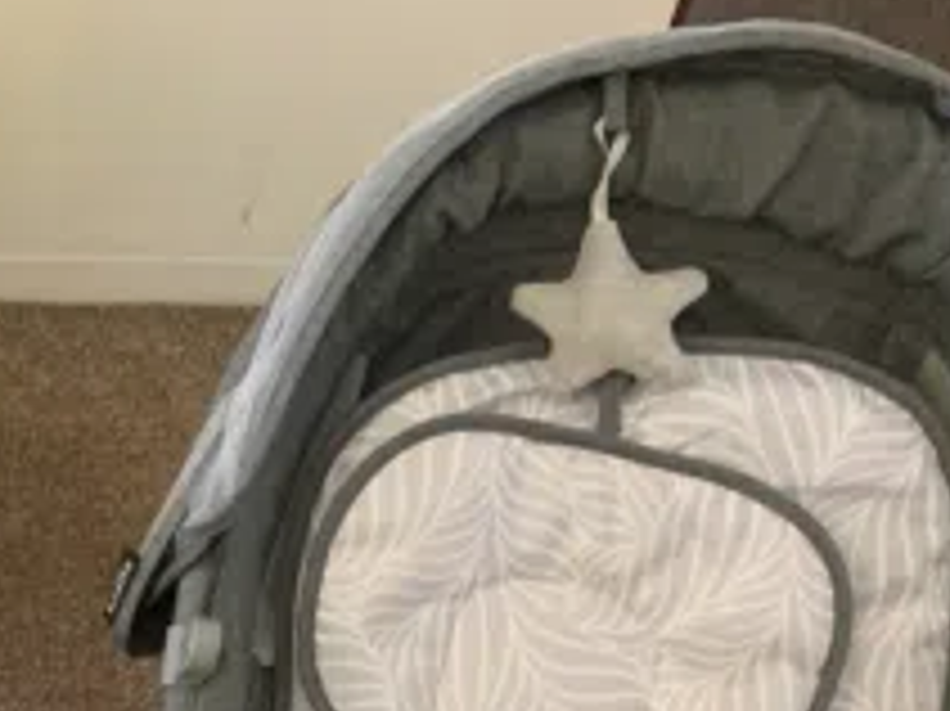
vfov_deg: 17.3
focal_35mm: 79
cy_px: 972
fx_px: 2167
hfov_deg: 23.0
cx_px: -140
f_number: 1.8
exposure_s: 1/25
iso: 400
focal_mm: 4.25
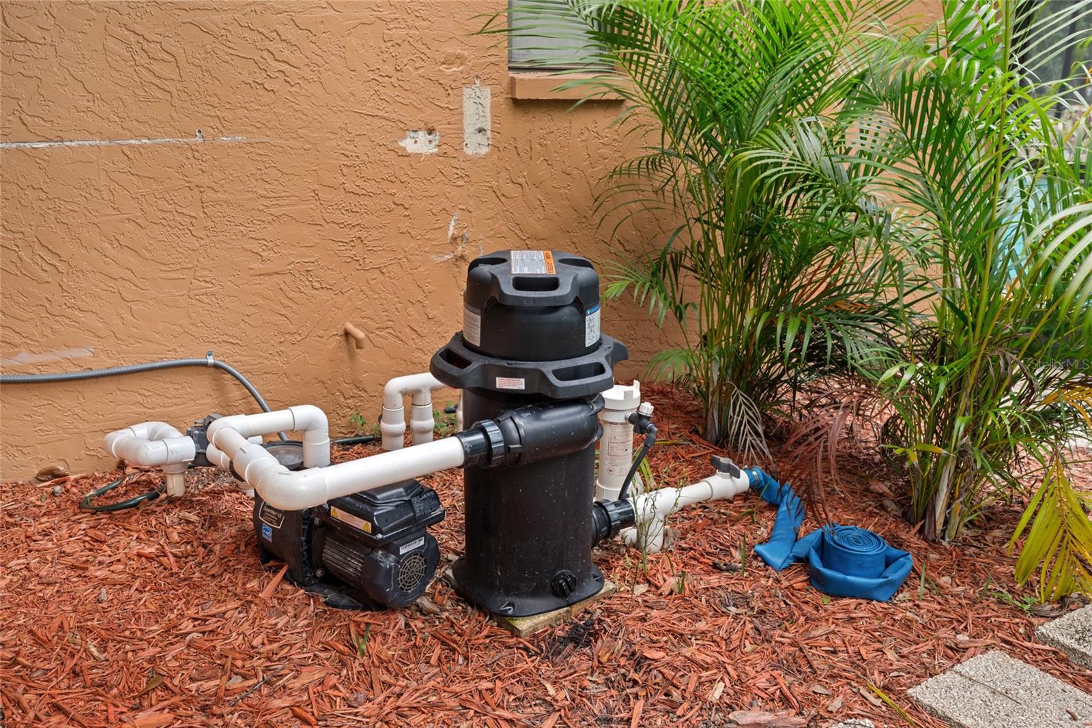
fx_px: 910
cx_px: 546
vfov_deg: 43.6
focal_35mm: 30
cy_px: 364
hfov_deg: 61.9
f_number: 6.3
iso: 250
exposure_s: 1/80
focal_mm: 30
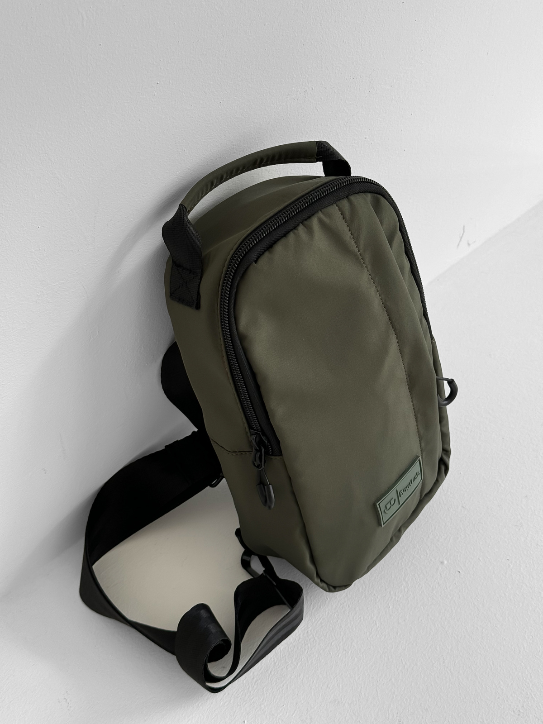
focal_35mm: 48
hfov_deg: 30.3
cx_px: 272
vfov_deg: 39.7
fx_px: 1004
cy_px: 362
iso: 64
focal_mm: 6.76
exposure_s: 1/140
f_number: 1.8
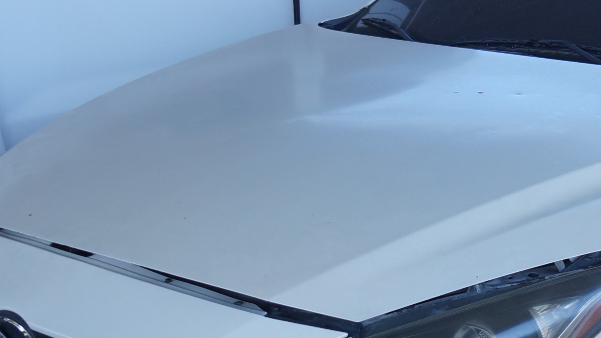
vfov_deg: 13.0
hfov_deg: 22.0
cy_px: 222
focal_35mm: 93
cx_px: 605
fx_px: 1482
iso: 100
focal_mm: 18
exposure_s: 1/160
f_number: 4
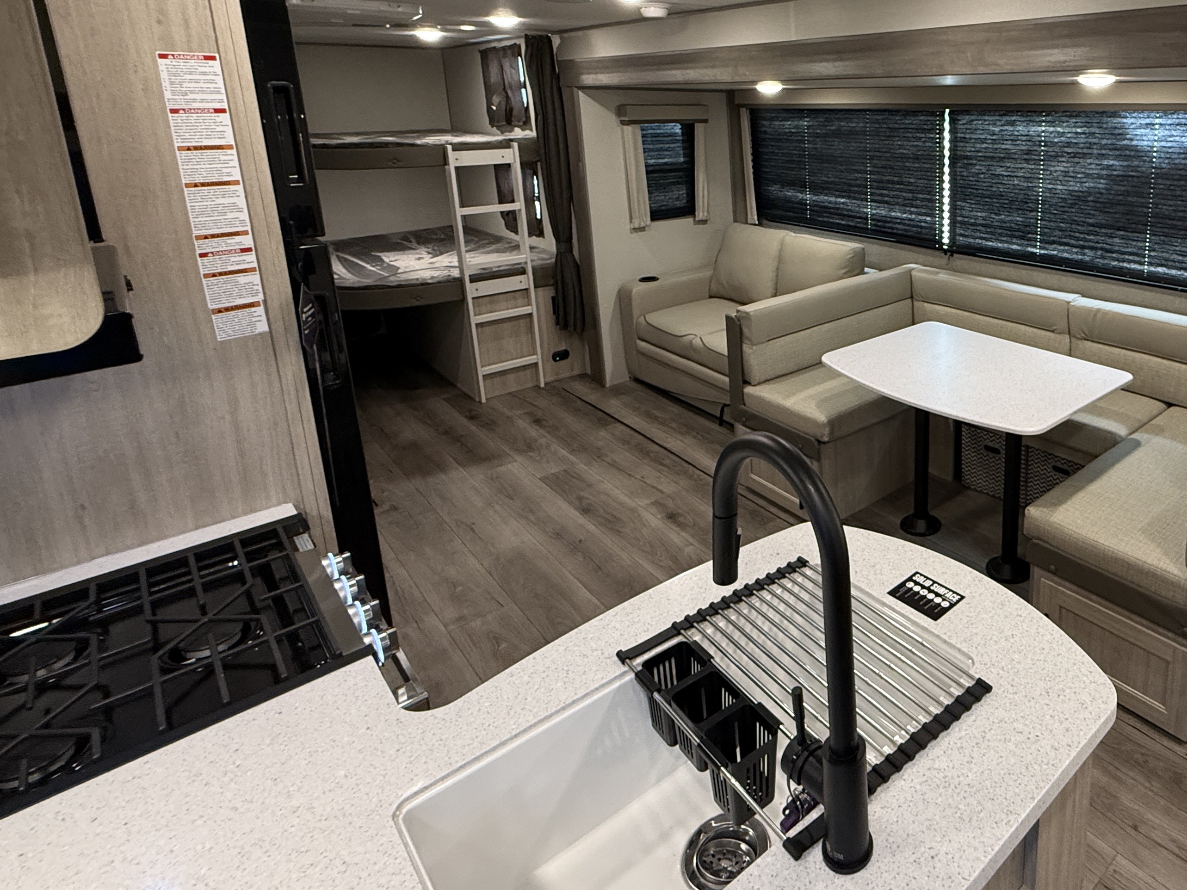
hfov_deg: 70.8
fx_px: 754
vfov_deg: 59.1
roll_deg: -0.2
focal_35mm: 22
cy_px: 271
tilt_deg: -13.8
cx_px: 902
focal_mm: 2.22
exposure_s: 1/50
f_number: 2.2
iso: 400
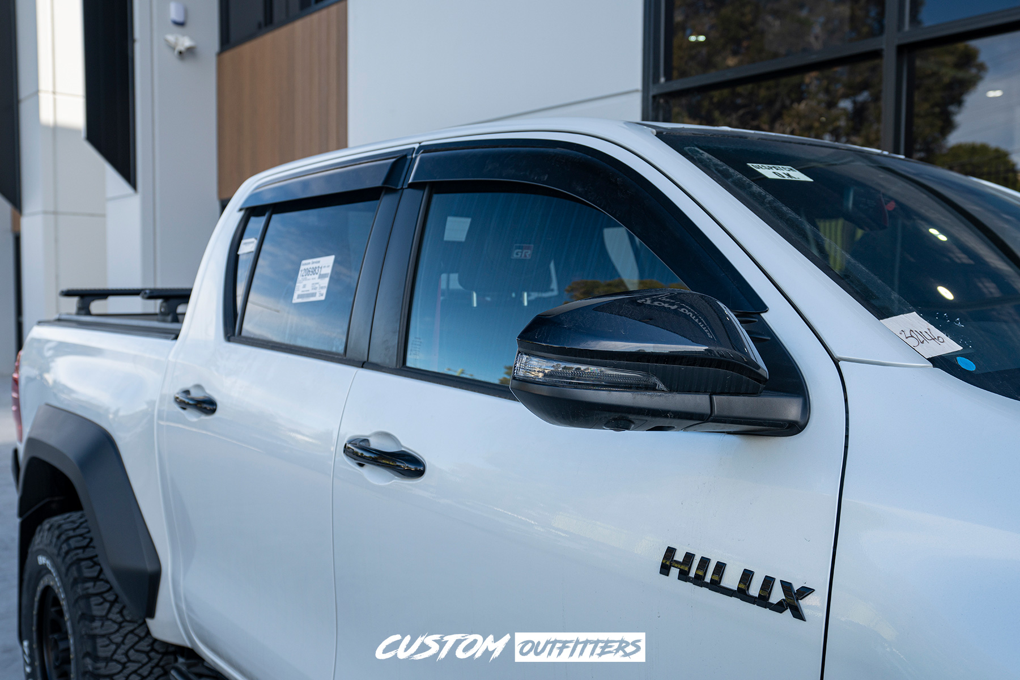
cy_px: 340
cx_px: 510
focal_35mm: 29
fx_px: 822
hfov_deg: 63.7
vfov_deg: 45.0
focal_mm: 29
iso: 100
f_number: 4.5
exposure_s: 1/80
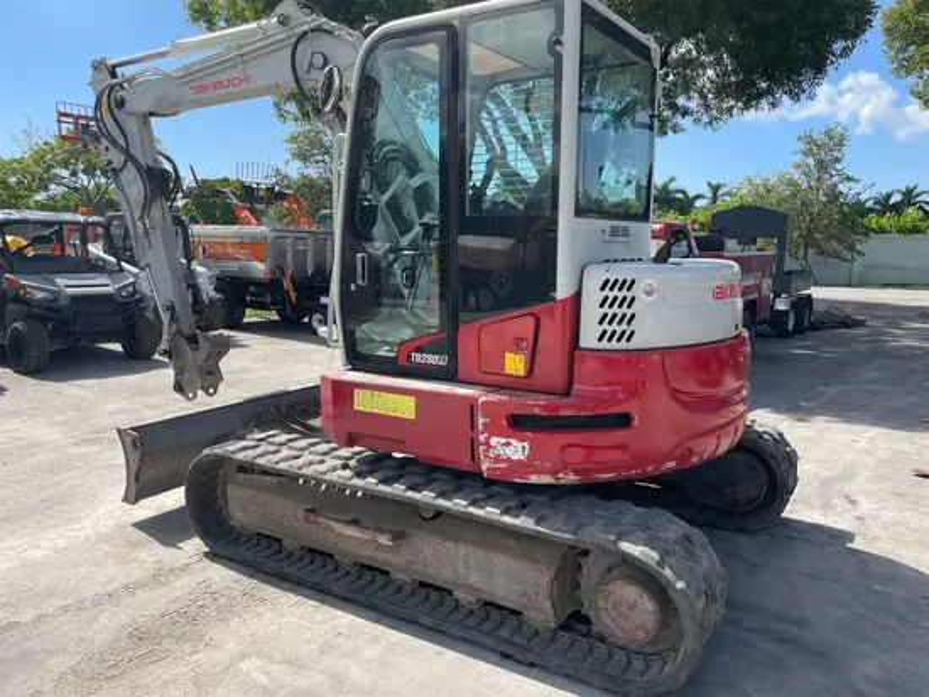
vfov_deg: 53.1
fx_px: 698
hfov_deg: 67.3
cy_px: 348
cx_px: 464
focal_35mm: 26
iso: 32
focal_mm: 4.2
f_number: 1.6
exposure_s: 1/1825
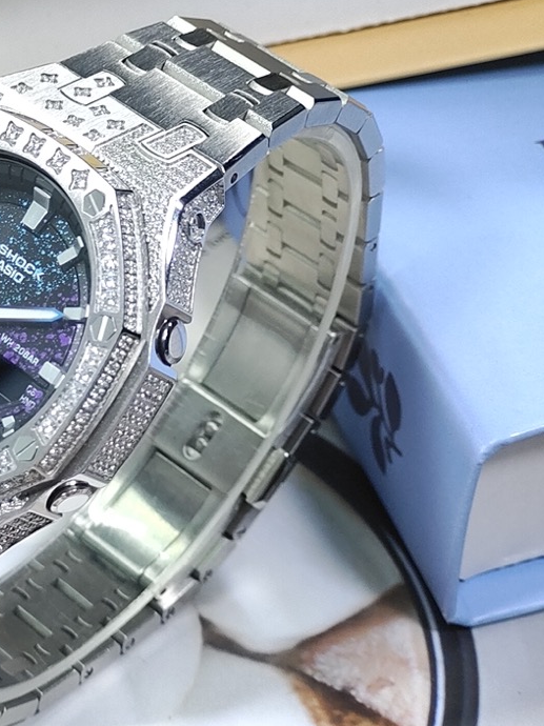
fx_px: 2432
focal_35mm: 116
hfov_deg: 12.6
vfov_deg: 17.0
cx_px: 9
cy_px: 381
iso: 89
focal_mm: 7.55
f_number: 2.08
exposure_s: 1/100
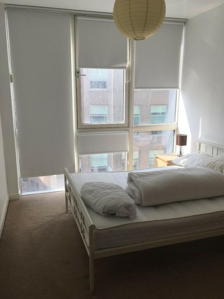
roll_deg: +0.4
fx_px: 250
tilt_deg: -14.7
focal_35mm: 29
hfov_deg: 48.2
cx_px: 112
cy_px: 150
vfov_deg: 61.7
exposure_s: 1/359
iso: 25
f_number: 2.2
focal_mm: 4.15
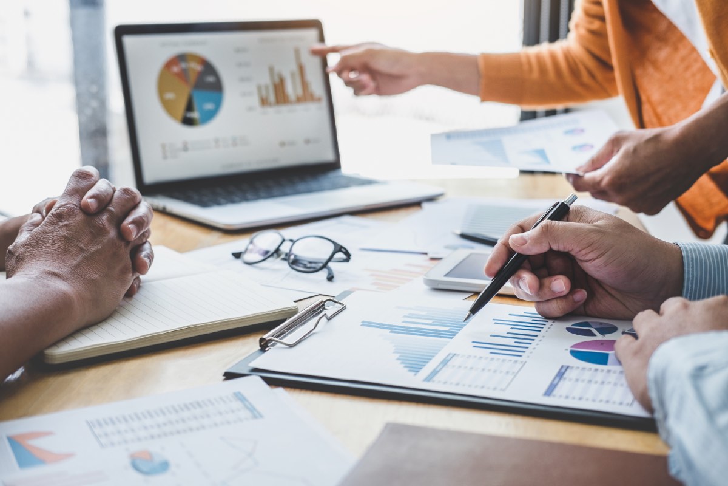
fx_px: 1072
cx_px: 364
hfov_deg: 37.5
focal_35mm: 53
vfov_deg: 25.5
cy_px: 243
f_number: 2.8
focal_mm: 35
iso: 320
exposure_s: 1/125
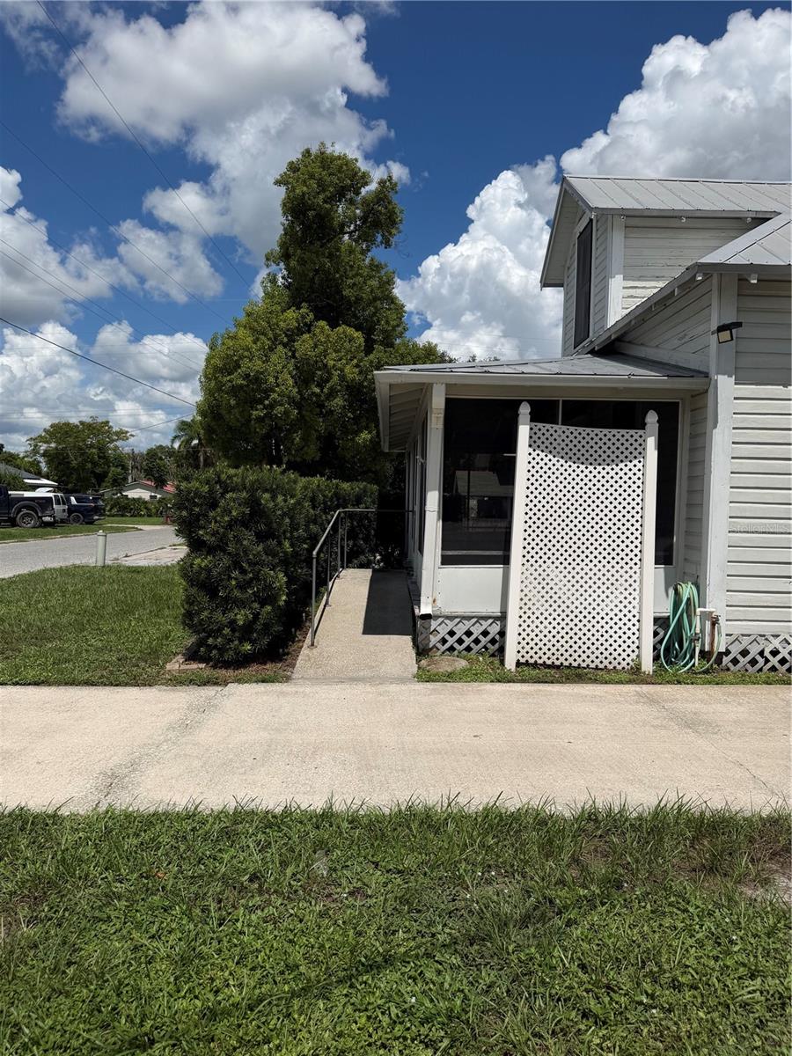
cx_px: 396
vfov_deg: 71.6
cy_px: 528
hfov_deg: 56.8
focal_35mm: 24
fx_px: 732
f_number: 1.78
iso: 80
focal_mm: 6.76
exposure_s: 1/10309
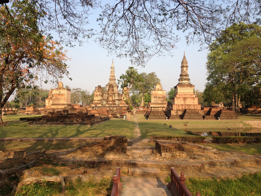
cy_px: 98
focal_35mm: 35
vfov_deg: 40.7
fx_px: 264
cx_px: 130
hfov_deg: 52.6
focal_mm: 4.28
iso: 50
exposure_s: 1/812
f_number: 2.4
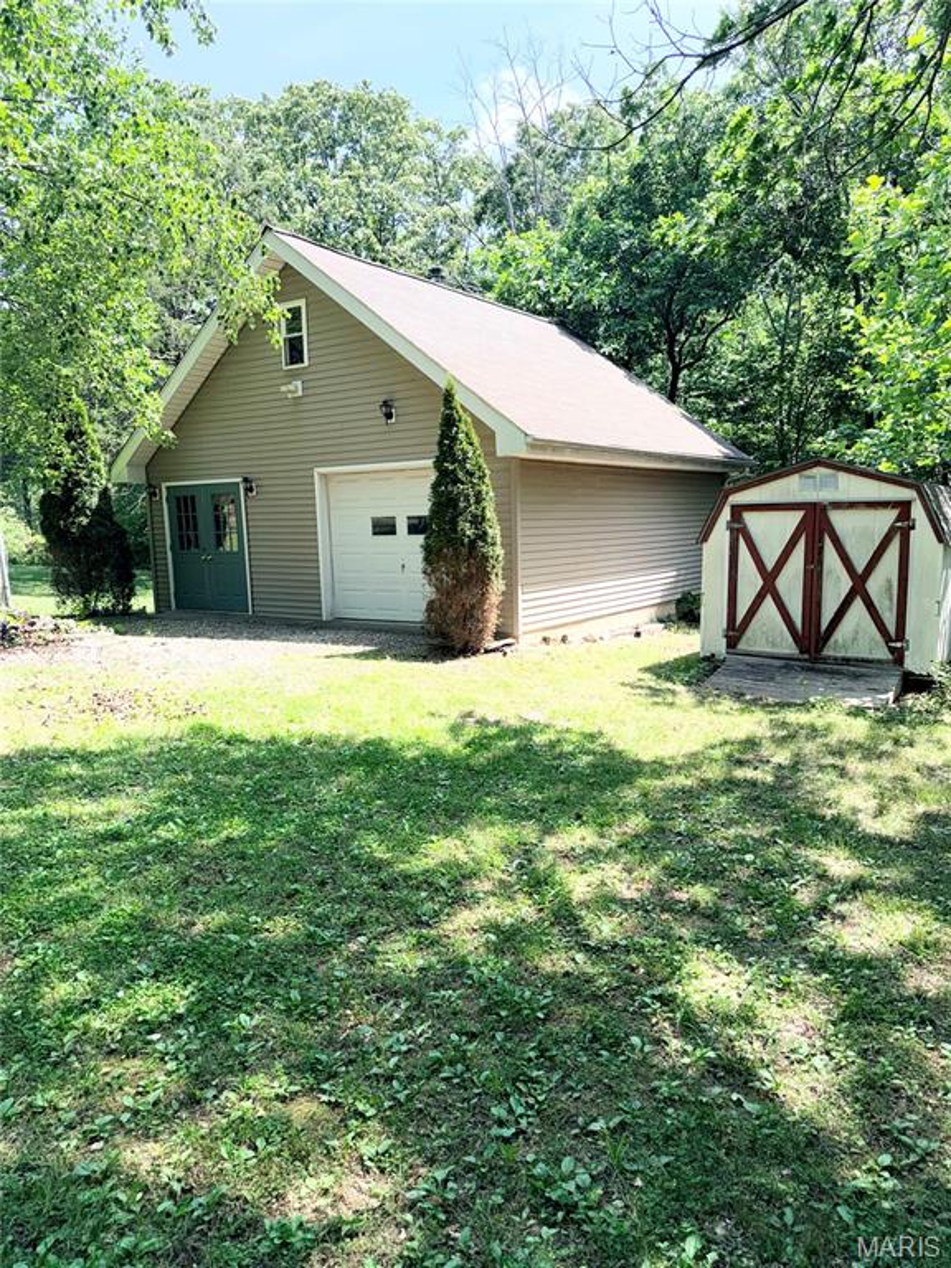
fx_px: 879
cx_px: 476
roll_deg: +1.3
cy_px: 634
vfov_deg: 71.6
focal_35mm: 24
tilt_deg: -7.7
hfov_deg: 56.8
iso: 50
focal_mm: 6.76
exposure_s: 1/1653
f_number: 1.78
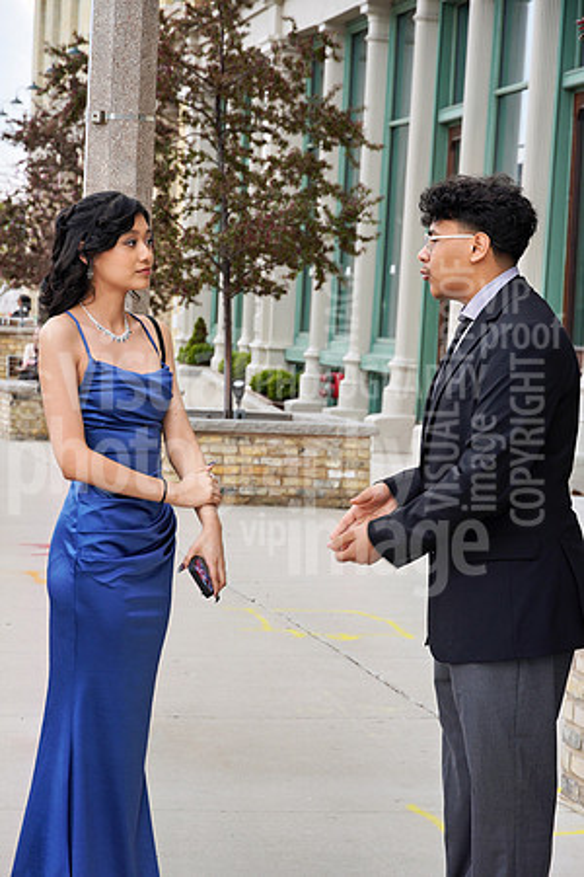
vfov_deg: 19.5
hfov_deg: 13.0
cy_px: 438
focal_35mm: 105
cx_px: 292
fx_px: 2555
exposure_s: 1/100
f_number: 6.3
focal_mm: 70
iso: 160
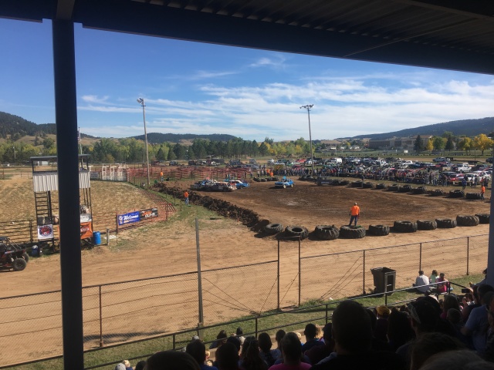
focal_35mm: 29
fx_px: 414
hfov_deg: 61.7
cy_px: 185
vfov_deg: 48.2
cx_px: 247
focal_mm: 4.15
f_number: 2.2
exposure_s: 1/1425
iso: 25
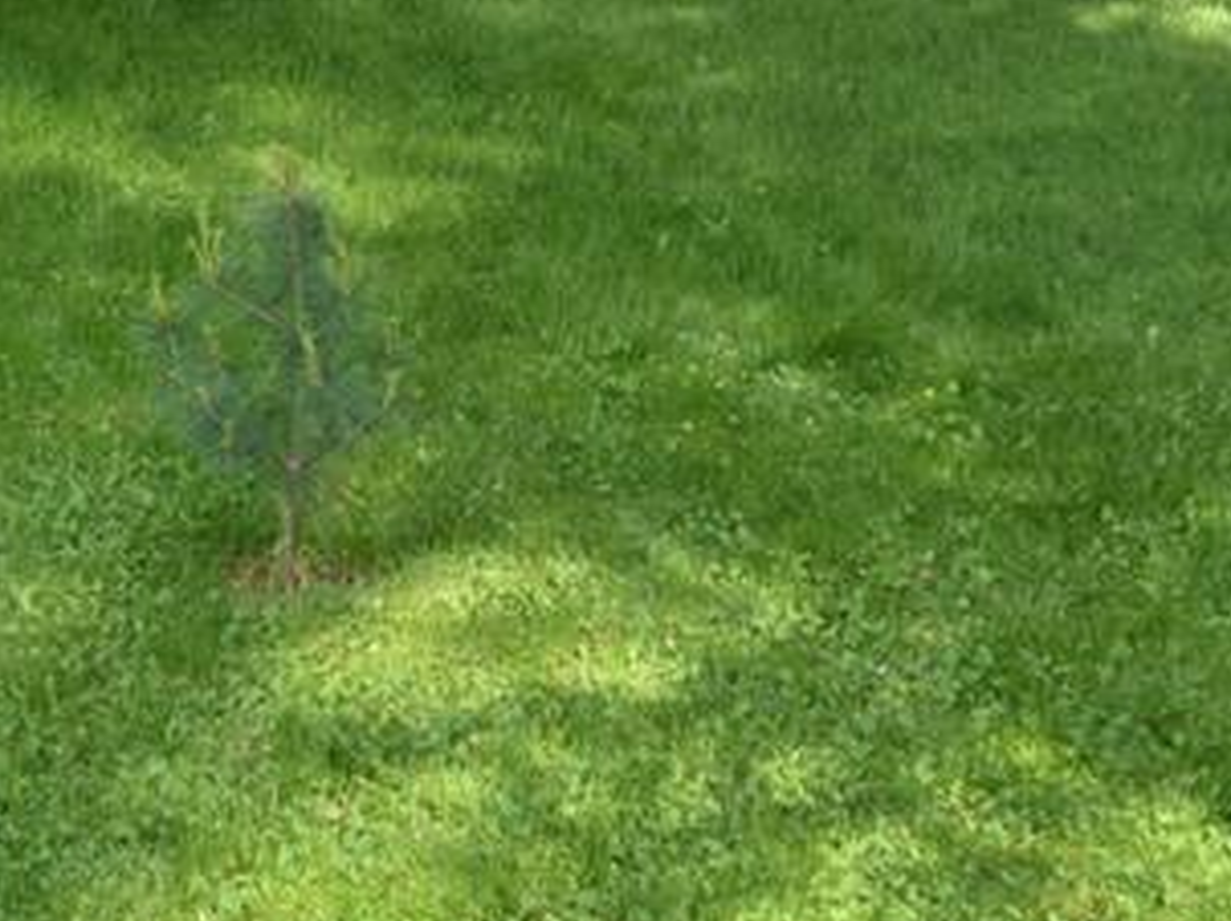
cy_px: -375
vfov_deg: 15.7
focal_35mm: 88
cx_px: 1068
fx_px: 3127
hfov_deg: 21.8
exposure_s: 1/125
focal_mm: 18
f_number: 5.6
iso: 100
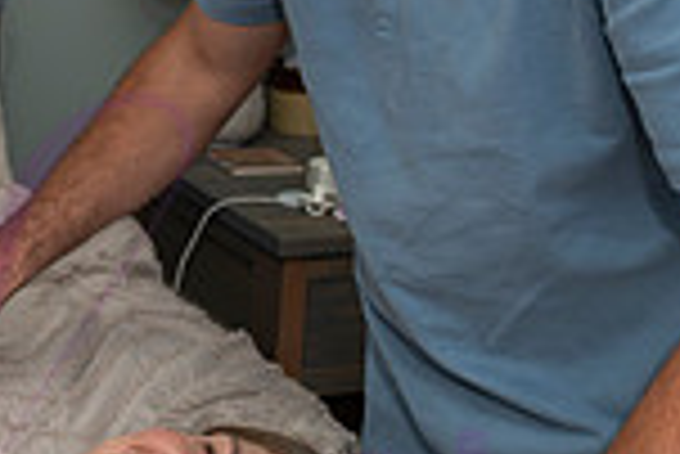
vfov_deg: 14.3
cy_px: 165
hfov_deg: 19.5
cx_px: -208
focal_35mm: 96
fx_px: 1815
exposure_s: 1/320
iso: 800
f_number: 4
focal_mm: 24
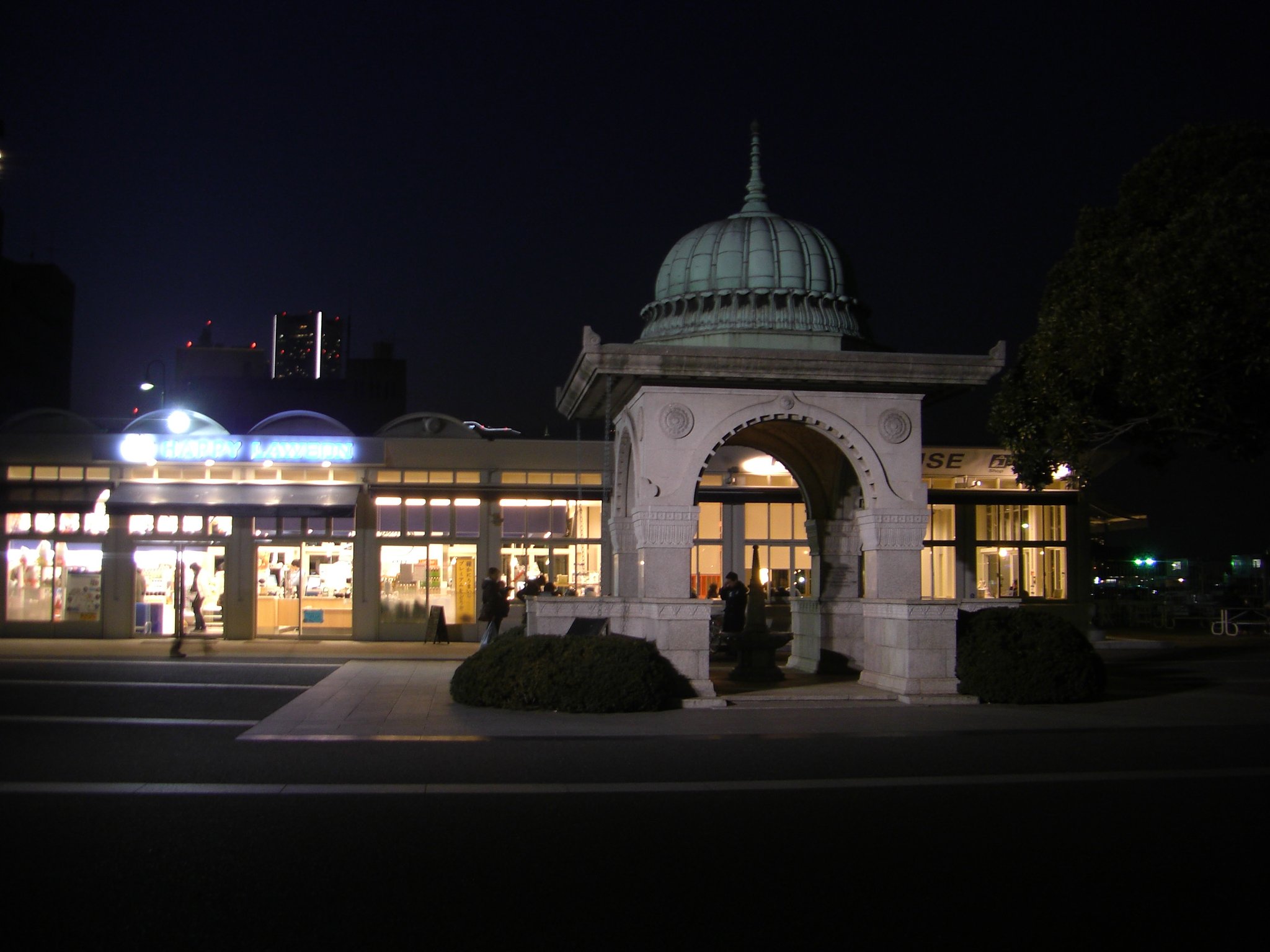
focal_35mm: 38
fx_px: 1394
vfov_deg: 37.7
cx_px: 635
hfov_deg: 49.0
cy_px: 476
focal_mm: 6.3
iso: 50
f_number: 3.4
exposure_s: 1/2
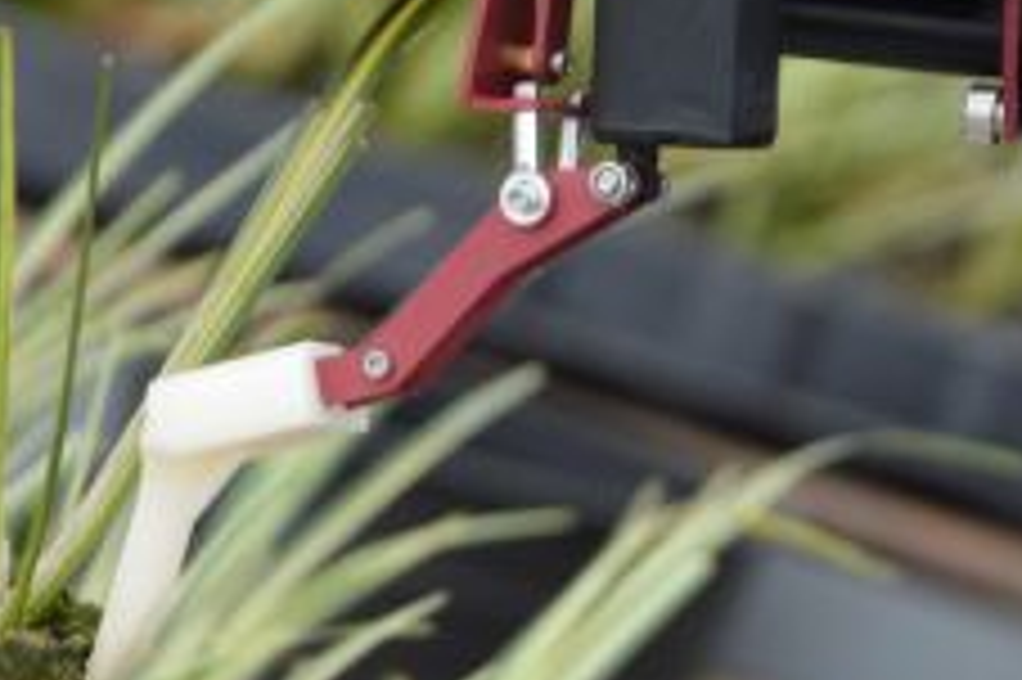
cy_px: 549
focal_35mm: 449
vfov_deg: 3.1
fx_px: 12730
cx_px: 59
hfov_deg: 4.6
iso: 280
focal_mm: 85
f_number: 5.6
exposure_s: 1/125
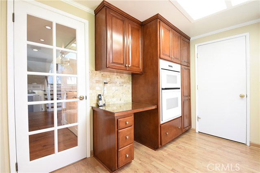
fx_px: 108
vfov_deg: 77.3
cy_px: 86
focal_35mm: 15
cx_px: 130
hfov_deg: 100.4
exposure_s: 1/4
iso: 320
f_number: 8
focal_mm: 10
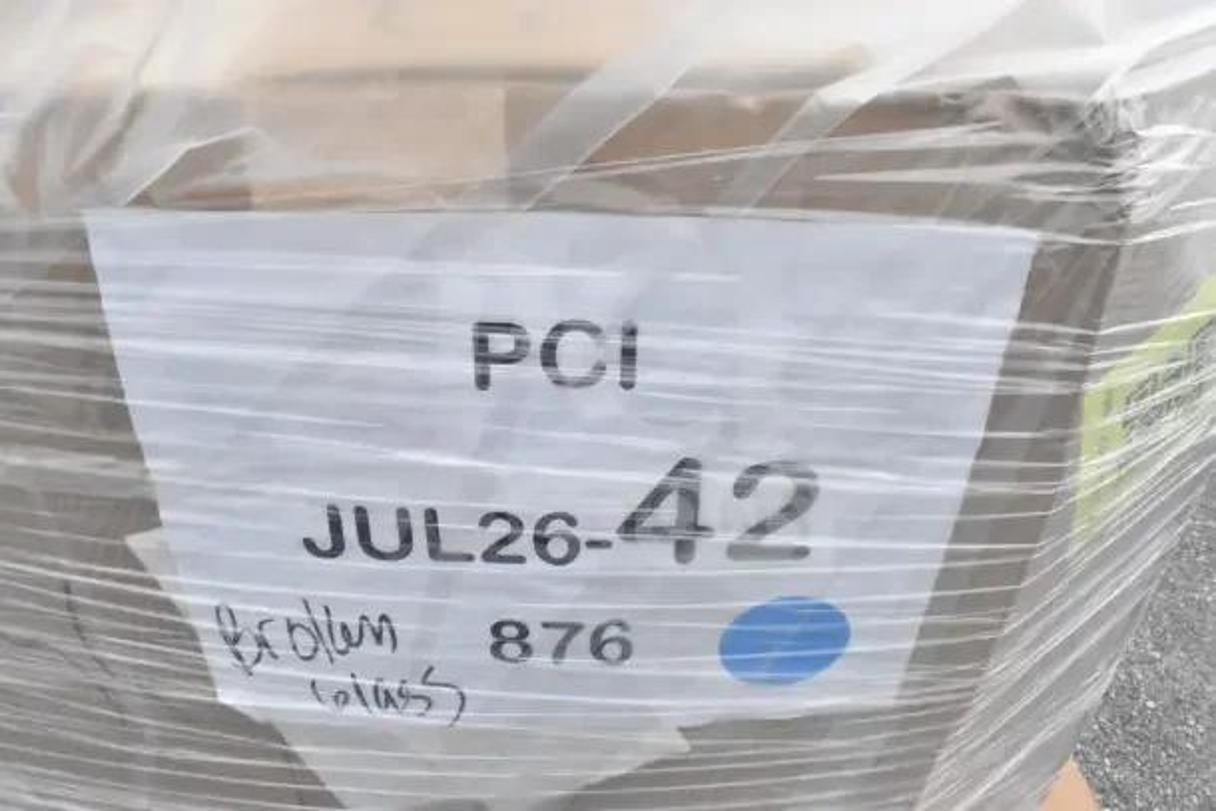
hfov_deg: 67.4
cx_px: 608
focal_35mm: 27
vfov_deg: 48.0
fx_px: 912
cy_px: 406
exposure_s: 1/1600
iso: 6400
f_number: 16
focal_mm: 18
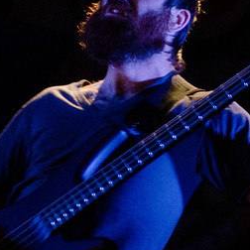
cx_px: 164
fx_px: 1389
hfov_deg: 10.3
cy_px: 102
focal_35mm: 170
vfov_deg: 10.3
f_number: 2.8
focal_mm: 58
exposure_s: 1/80
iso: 3200
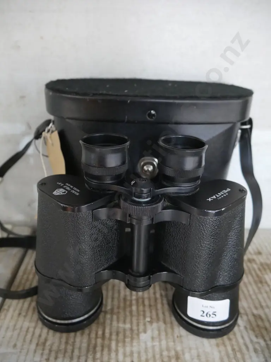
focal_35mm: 28
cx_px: 136
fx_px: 292
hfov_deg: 49.7
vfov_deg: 63.4
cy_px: 181
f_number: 3.5
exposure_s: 1/20
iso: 3200
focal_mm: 14
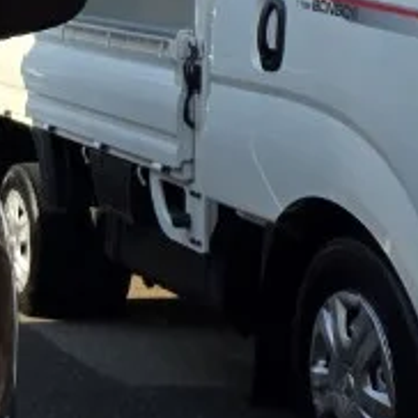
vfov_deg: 12.2
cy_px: 140
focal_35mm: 143
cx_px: -705
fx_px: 1954
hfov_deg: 10.0
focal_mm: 6.25
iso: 80
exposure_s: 1/4237
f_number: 1.7
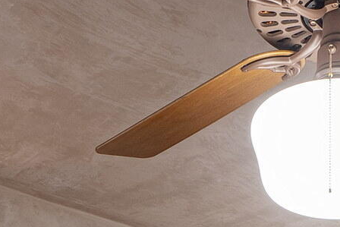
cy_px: 657
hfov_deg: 19.9
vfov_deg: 10.3
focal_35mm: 100
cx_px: 330
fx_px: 945
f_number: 7.1
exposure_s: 1.6
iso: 100
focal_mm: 16
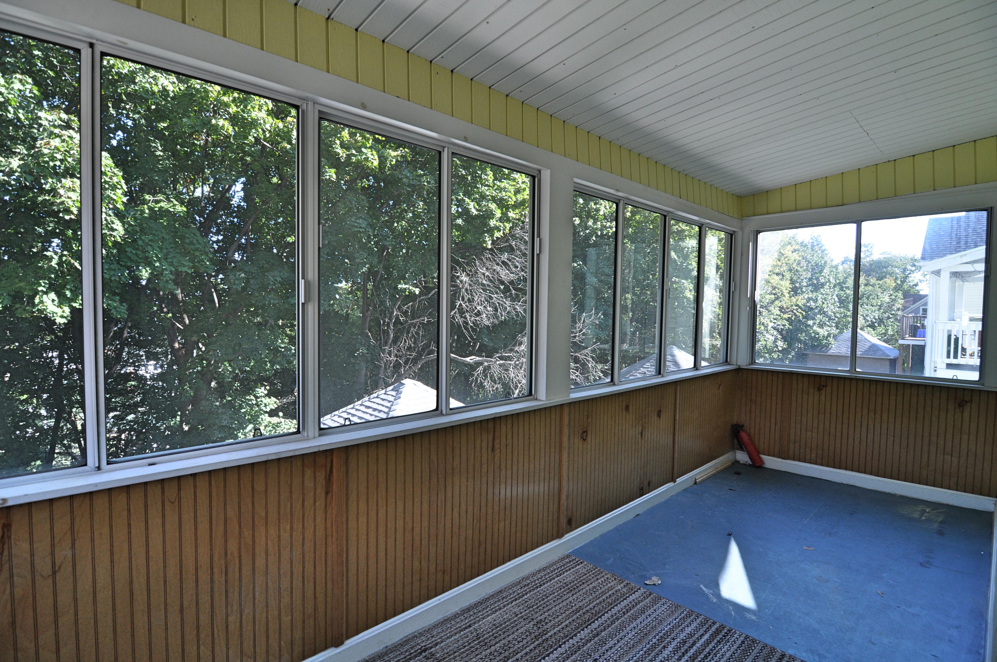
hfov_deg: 95.0
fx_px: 456
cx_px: 498
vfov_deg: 71.9
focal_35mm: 16
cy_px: 331
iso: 400
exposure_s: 1/125
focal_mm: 11
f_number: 5.6
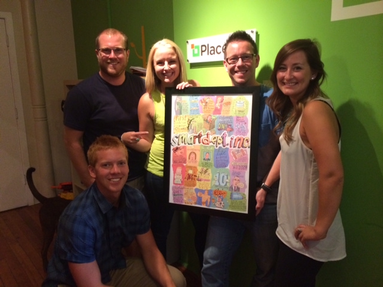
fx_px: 332
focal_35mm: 30
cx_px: 192
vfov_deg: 46.8
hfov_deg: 60.0
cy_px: 144
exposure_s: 1/30
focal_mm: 4.12
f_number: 2.2
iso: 320
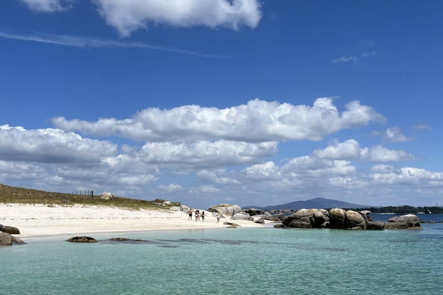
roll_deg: -1.0
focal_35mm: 39
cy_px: 212
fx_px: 480
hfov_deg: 49.4
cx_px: 193
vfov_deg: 33.7
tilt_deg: +0.4
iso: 50
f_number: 1.6
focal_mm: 5.1
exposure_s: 1/7353
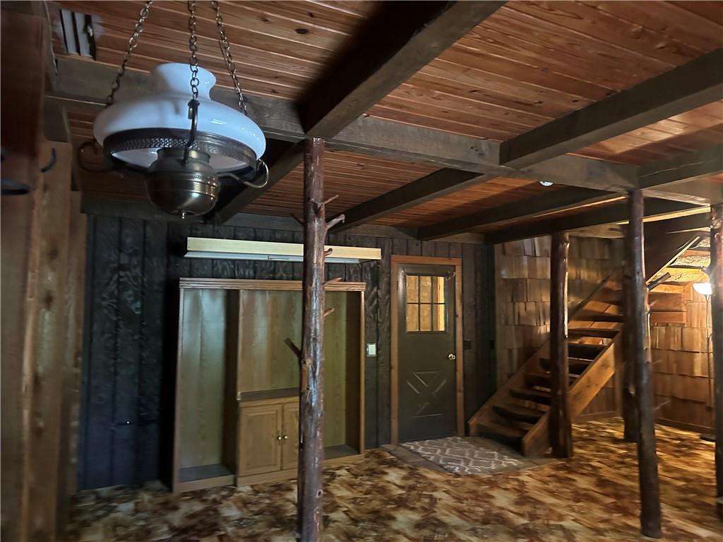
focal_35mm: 24
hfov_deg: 71.6
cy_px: 271
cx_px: 362
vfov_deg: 56.8
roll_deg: -0.6
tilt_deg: +3.3
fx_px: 501
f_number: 1.78
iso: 1250
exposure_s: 1/30
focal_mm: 6.86
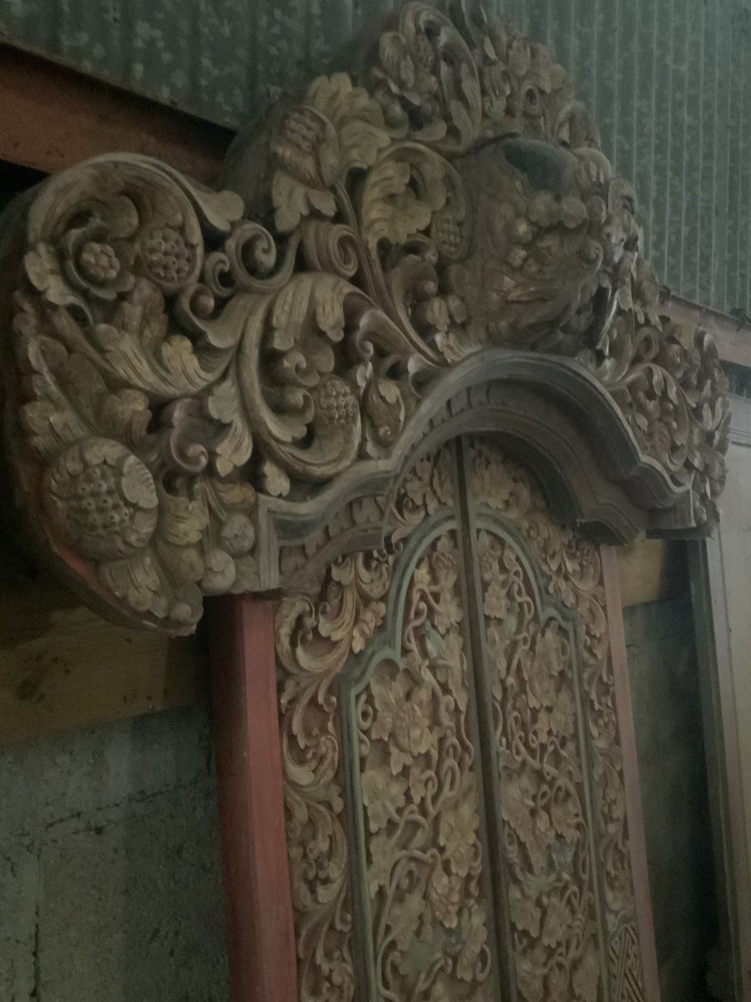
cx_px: 376
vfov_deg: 61.7
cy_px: 501
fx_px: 839
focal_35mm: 29
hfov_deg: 48.2
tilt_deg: -1.7
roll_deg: -0.2
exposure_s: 1/17
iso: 1000
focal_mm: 3
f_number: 1.8
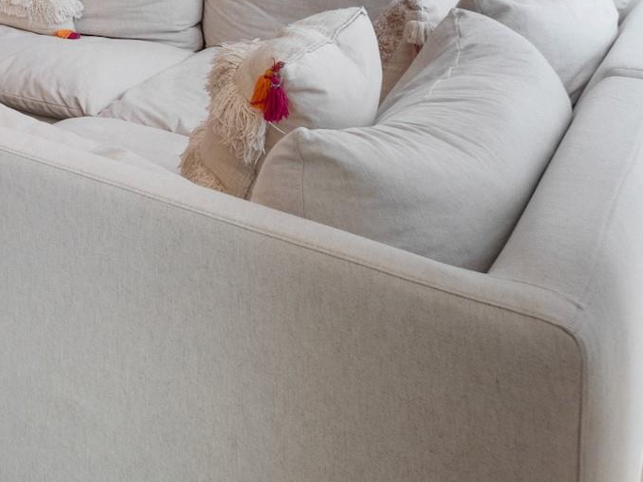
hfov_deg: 28.0
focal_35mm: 48
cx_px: -299
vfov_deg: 25.3
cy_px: -174
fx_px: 891
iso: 800
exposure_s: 1/60
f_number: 5.6
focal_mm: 8
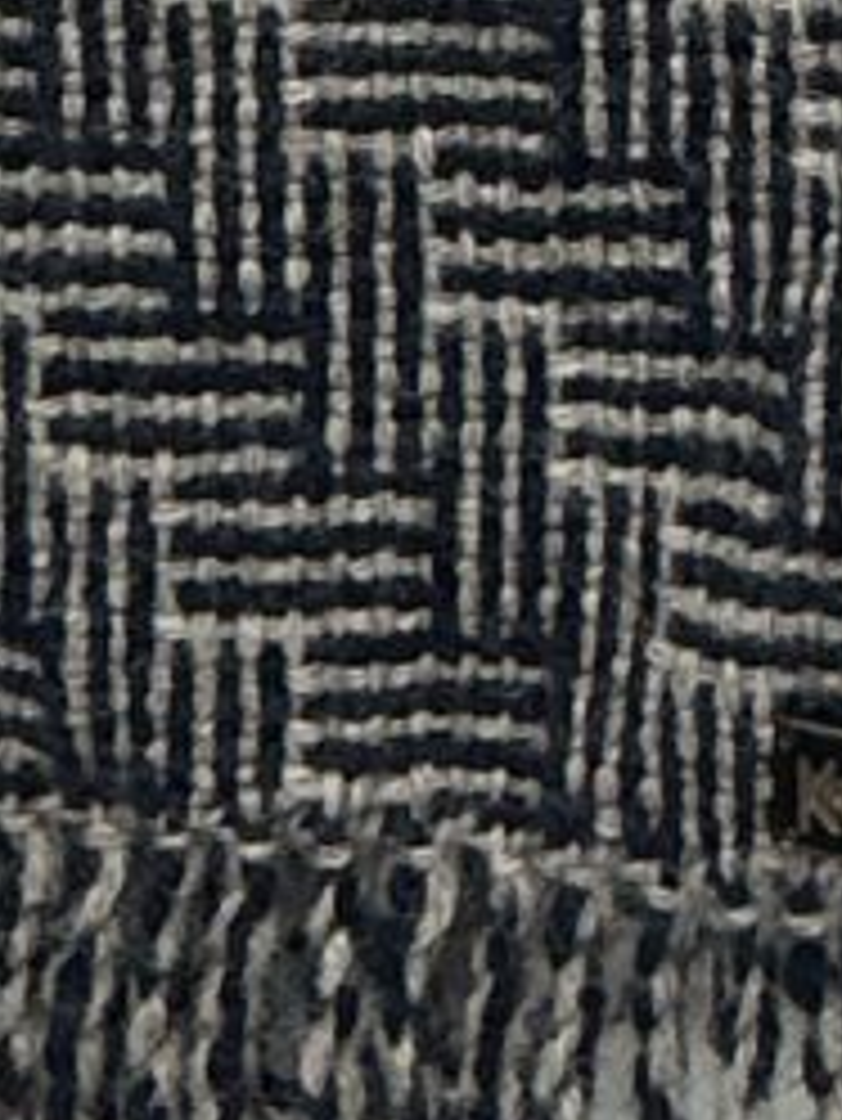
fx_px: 6546
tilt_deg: -6.5
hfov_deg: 7.3
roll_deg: +0.8
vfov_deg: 8.6
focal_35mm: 202
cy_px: -1941
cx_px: 874
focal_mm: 3
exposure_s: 1/593
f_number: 1.8
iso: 25
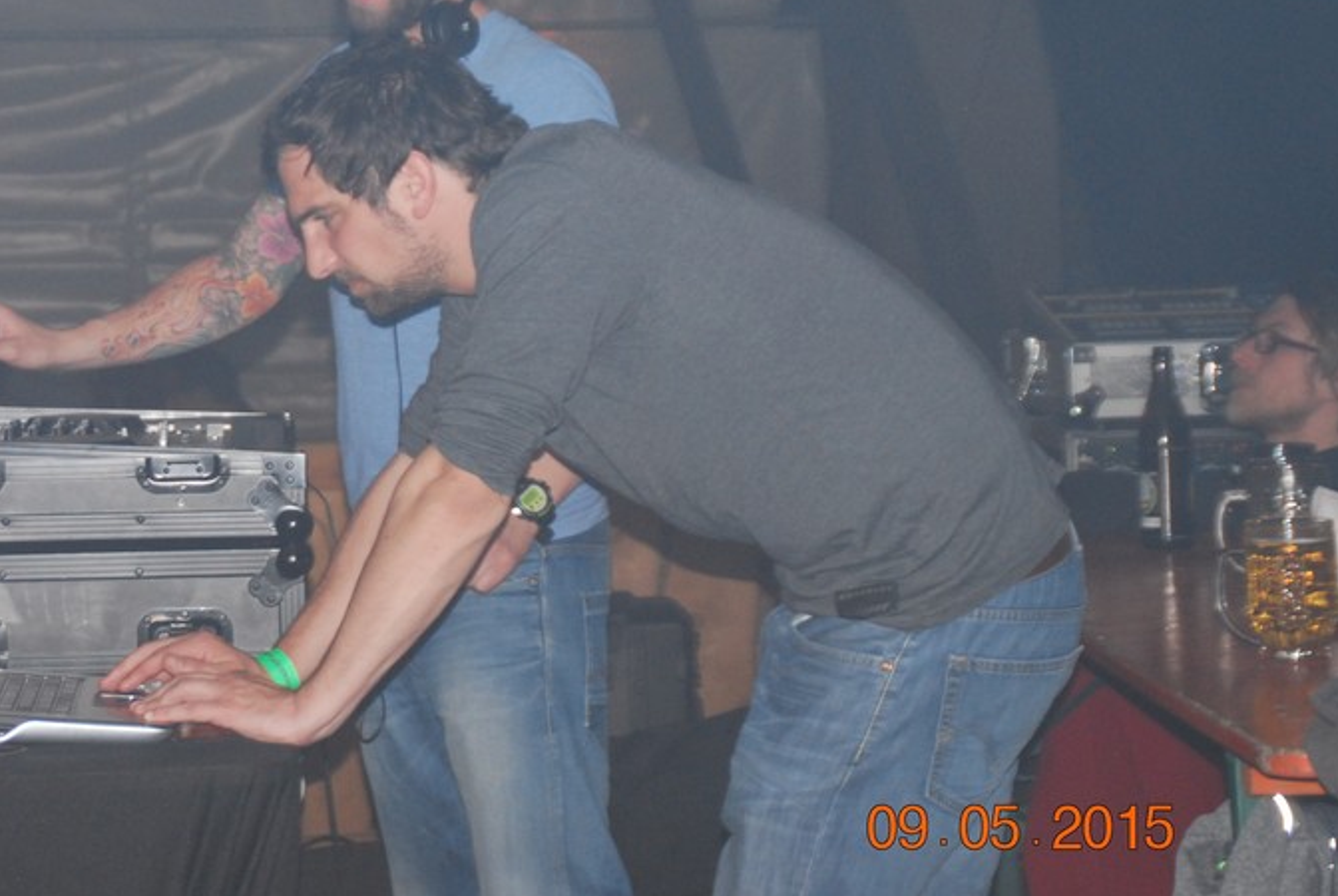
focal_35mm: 116
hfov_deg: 17.5
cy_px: 262
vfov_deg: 11.8
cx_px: 369
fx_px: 4317
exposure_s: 1/60
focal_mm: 52
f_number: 5
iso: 560
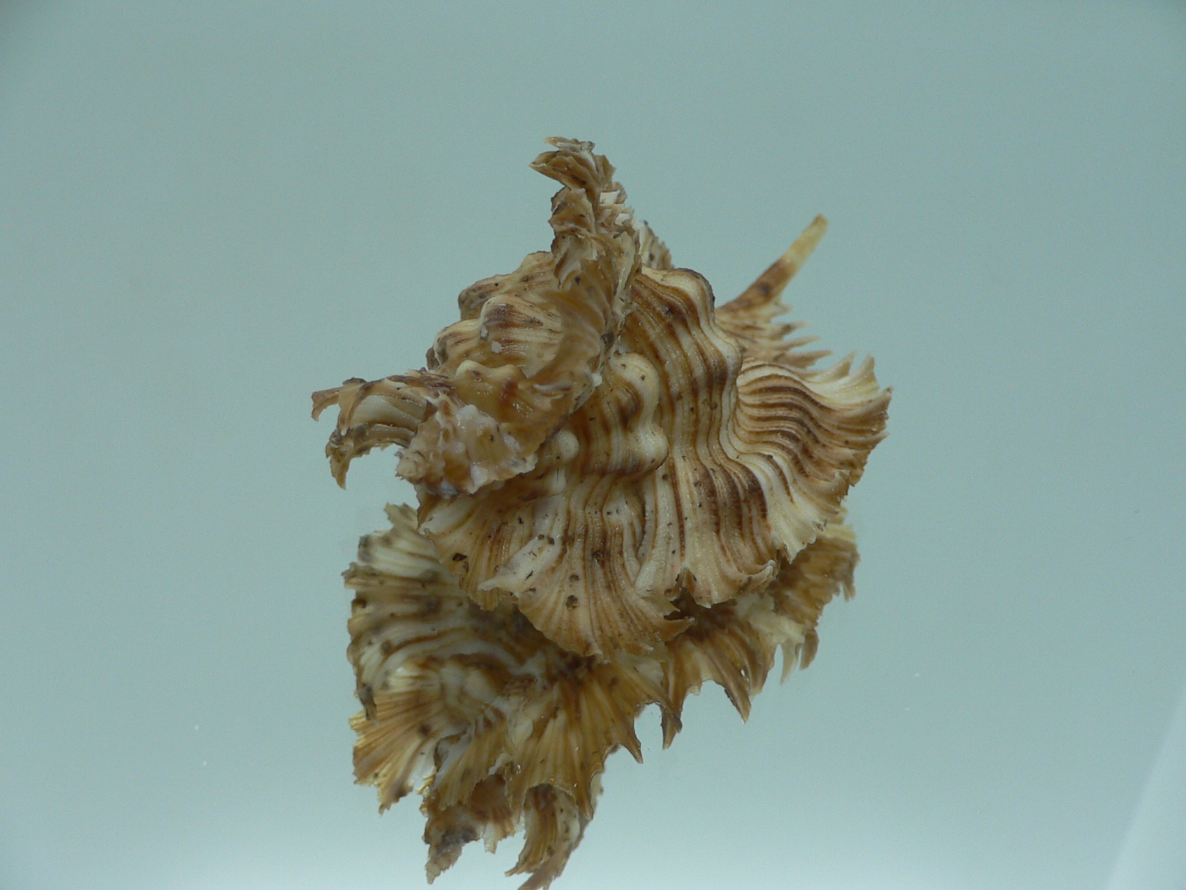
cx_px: 601
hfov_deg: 49.0
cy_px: 472
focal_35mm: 38
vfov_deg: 37.7
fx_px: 1302
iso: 80
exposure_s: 1/60
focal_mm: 4.6
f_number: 2.8
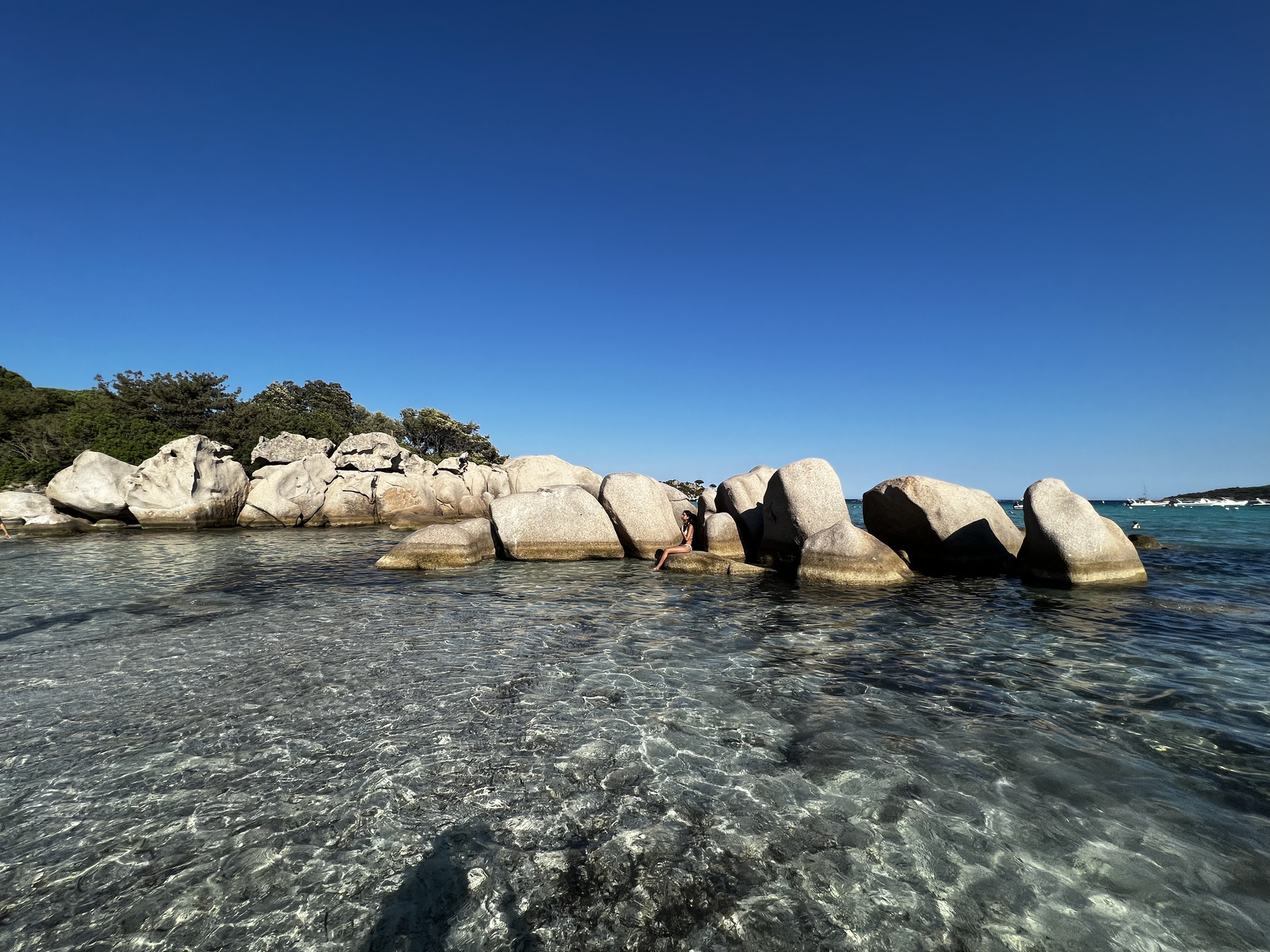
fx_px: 477
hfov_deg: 106.2
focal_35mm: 13
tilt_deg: +2.4
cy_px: 476
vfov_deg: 89.9
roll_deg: -0.3
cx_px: 635
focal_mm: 1.57
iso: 32
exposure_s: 1/2538
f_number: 1.8
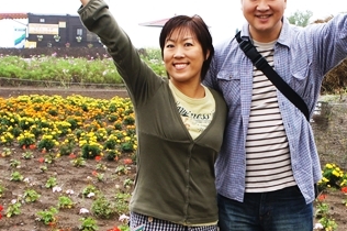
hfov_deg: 23.2
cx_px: 240
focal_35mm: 87
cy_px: 135
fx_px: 840
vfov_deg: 15.6
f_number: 11
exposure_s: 1/100
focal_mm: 23
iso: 200
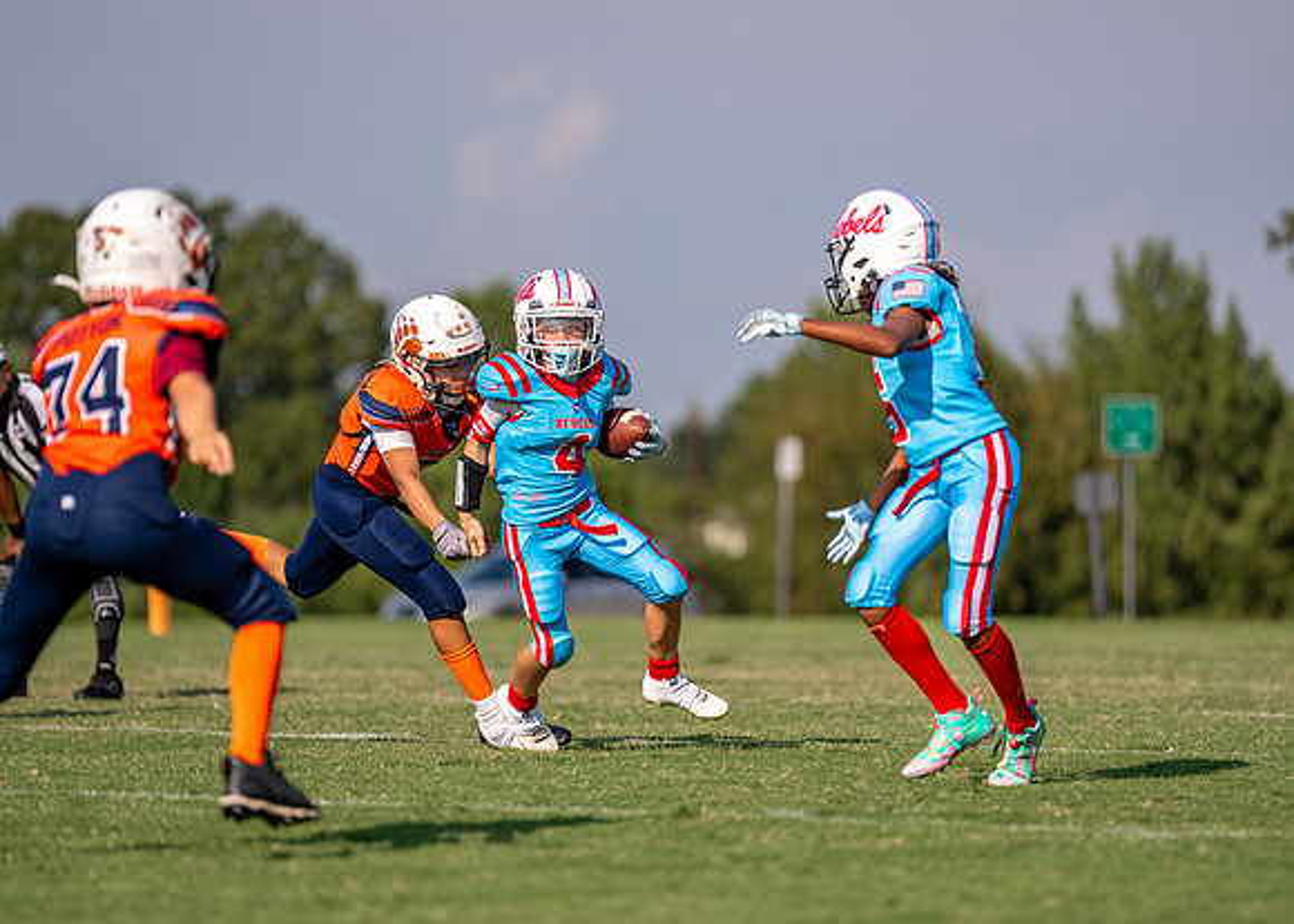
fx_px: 8794
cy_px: 468
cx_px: 639
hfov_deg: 8.4
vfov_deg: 6.0
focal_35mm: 239
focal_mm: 200
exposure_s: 1/5000
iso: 160
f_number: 2.8
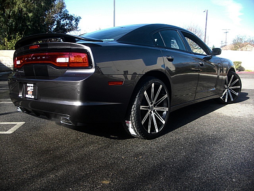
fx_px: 264
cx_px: 127
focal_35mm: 36
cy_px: 96
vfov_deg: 39.7
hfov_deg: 51.4
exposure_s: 1/250
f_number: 2.8
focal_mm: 6.3
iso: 50
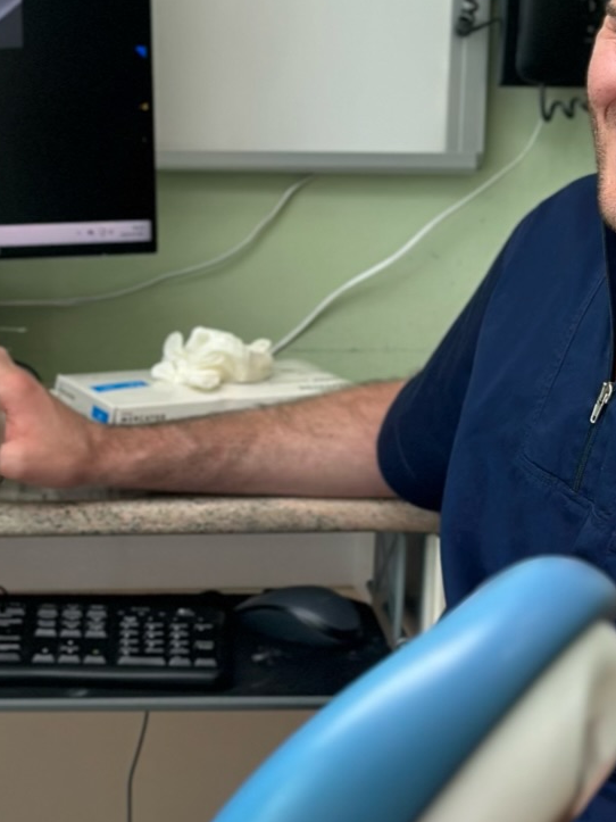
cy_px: 406
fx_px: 3228
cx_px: 151
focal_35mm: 136
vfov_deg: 14.5
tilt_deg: -9.4
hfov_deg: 10.9
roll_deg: -1.1
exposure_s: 1/100
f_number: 1.78
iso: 64
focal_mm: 6.86
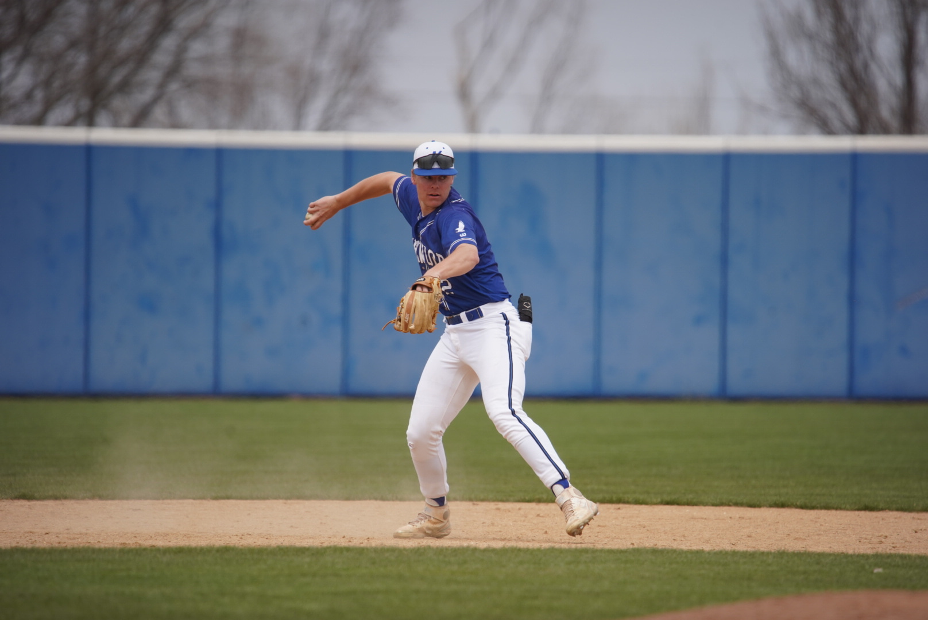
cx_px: 464
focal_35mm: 552
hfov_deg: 3.7
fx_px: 14239
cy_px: 310
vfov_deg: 2.5
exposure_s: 1/1600
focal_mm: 552
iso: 500
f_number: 6.3
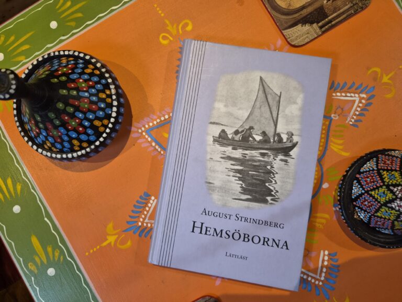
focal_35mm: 23
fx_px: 267
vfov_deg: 58.9
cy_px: 151
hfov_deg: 73.9
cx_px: 201
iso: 320
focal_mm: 5.4
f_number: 1.8
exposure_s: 1/100
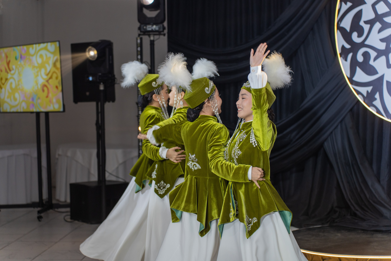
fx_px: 864
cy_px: 124
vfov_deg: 17.2
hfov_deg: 25.5
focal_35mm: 80
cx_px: 194
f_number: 3.2
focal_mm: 75
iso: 1000
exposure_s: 1/200
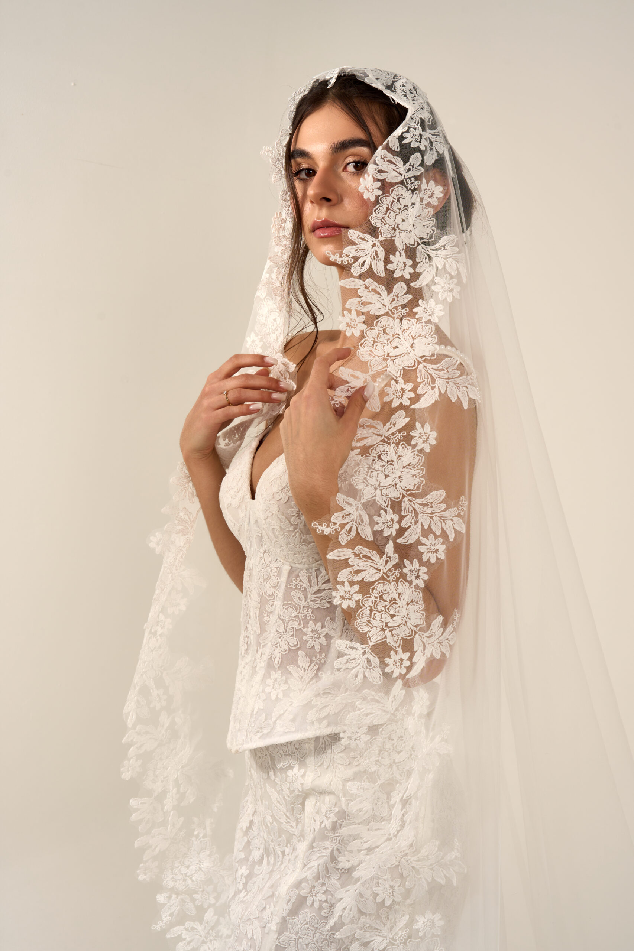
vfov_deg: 35.1
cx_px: 317
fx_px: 1506
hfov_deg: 23.8
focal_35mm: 57
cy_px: 476
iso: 100
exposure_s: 1/200
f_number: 10
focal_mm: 57
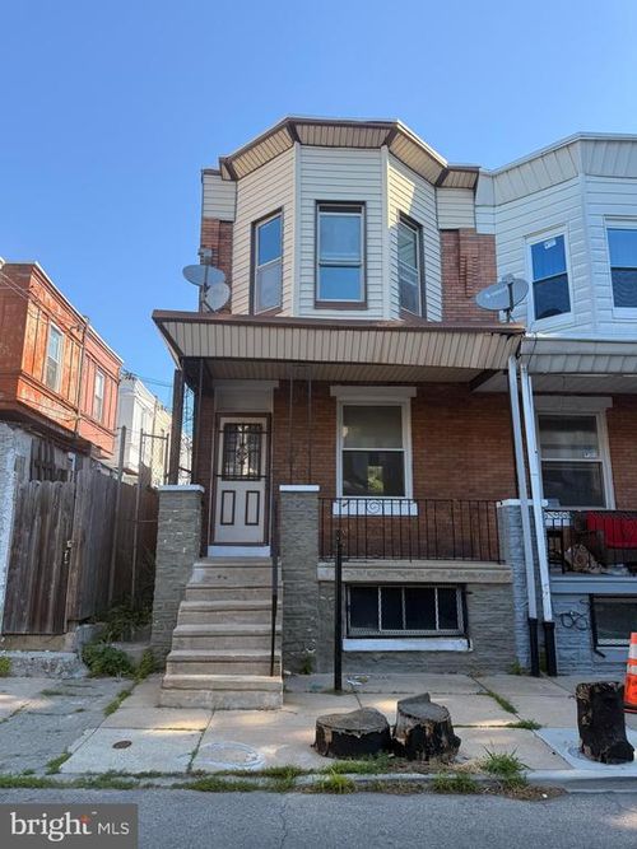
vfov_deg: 71.6
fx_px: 589
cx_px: 318
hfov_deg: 56.8
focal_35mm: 24
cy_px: 424
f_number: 1.78
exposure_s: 1/1522
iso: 80
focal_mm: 6.76
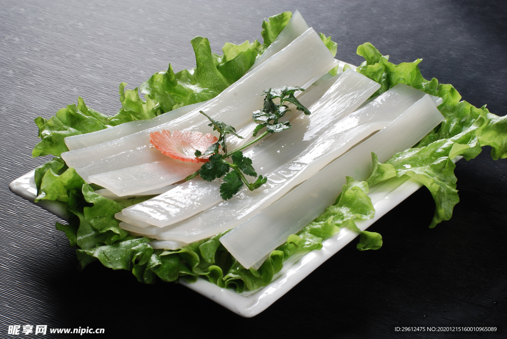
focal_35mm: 75
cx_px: 254
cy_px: 170
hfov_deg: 27.0
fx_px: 1057
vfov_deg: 18.2
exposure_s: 1/125
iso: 100
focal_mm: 50
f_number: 14
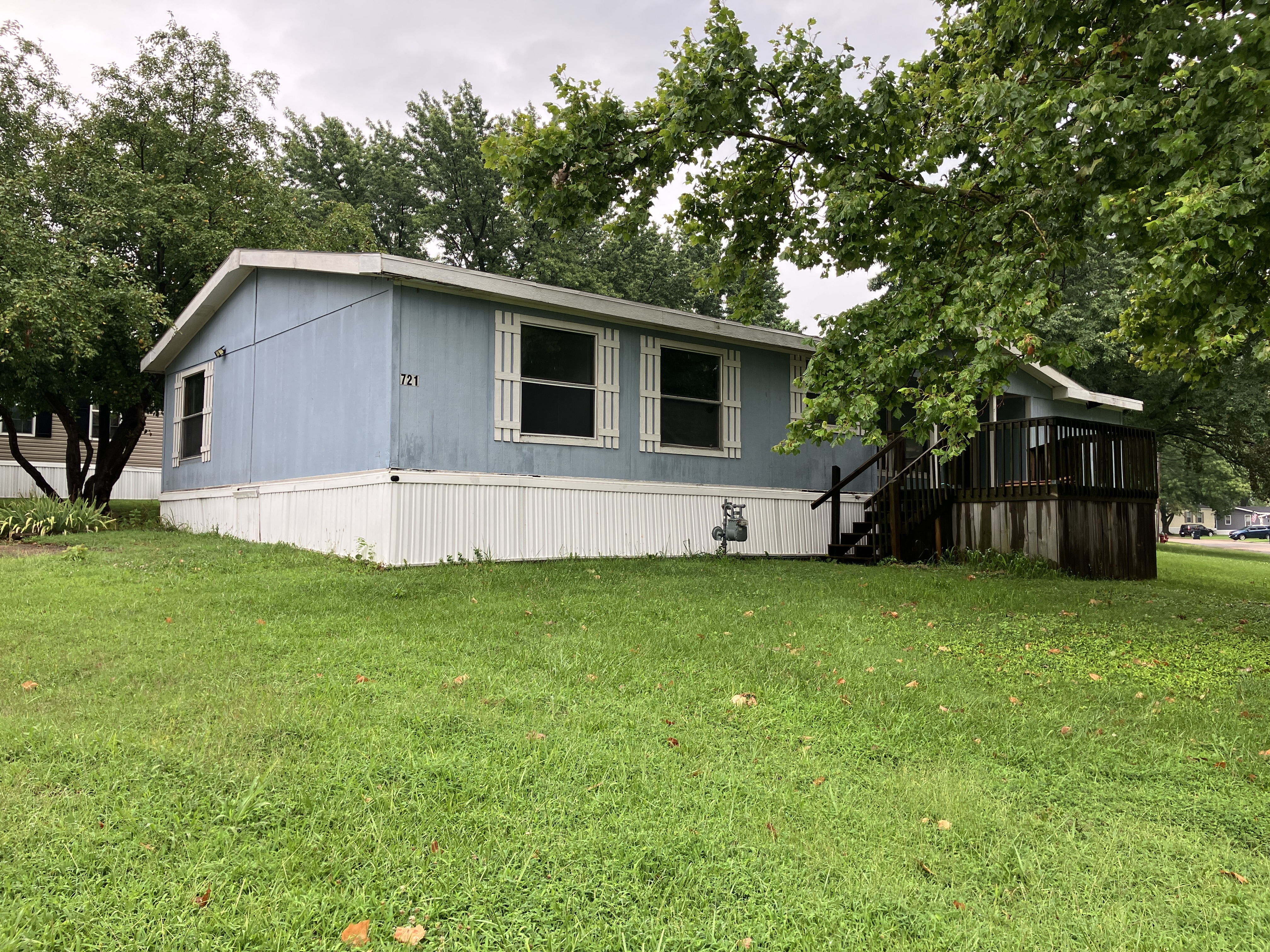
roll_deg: -0.2
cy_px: 476
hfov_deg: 63.4
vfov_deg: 49.7
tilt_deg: +2.9
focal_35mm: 28
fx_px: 1027
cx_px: 635
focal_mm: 3.99
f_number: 1.8
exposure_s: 1/144
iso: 25
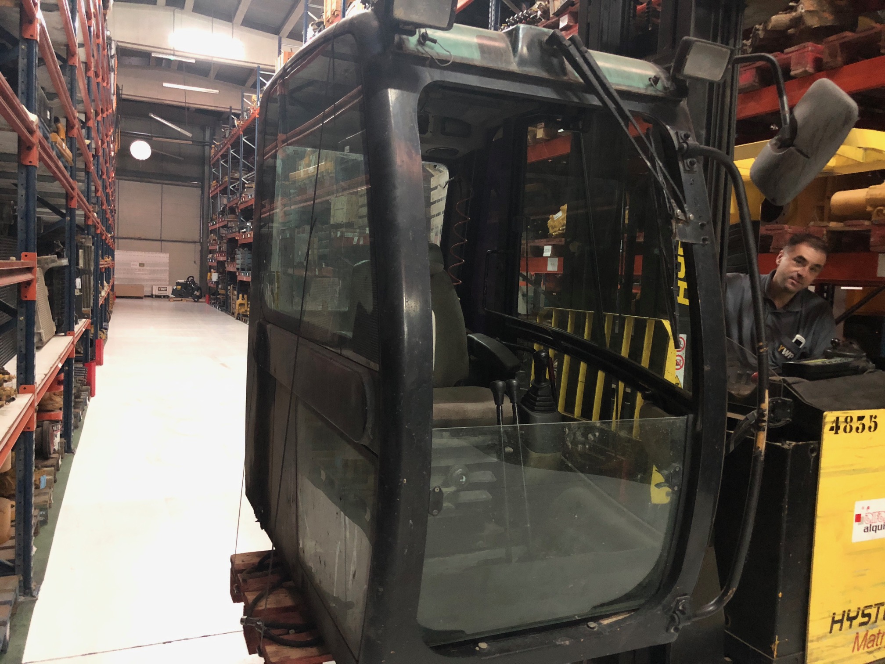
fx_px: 716
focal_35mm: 28
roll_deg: -1.6
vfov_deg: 49.7
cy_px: 332
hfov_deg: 63.4
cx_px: 442
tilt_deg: -6.1
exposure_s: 1/4
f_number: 1.8
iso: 200
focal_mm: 4
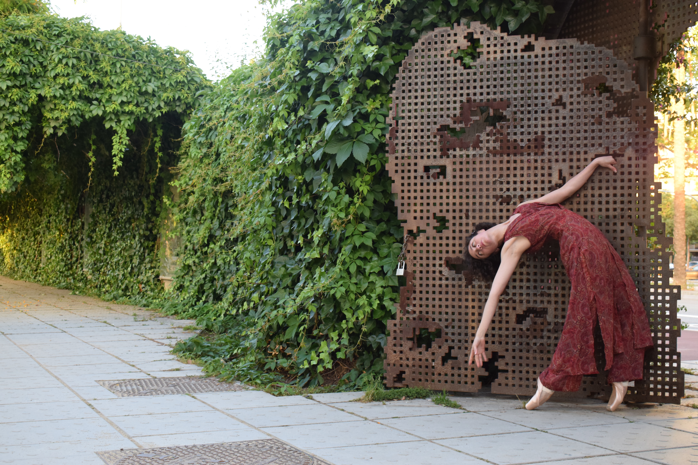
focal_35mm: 51
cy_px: 232
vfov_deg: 26.5
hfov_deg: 38.9
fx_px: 989
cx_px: 349
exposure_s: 1/60
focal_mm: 34
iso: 1000
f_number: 6.3
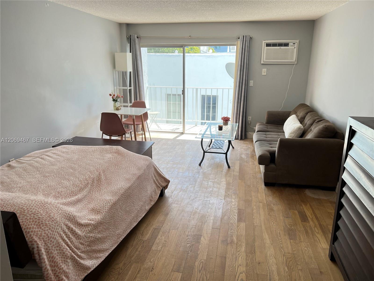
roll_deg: -0.3
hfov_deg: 67.3
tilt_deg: -15.8
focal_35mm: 26
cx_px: 187
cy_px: 140
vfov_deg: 53.1
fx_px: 281
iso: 50
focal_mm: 5.7
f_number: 1.5
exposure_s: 1/353
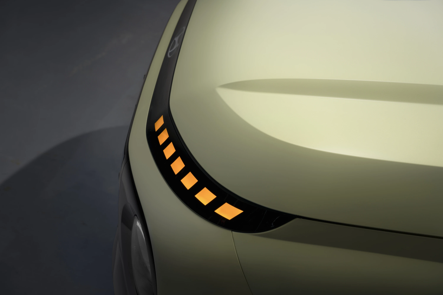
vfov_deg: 19.5
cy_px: 148
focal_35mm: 70
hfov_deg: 28.8
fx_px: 861
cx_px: 222
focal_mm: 70
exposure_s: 1/4
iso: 50
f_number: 5.6
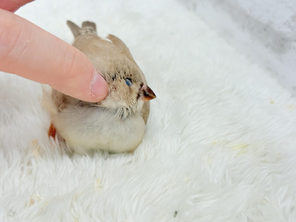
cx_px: 148
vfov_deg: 28.0
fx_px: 445
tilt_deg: -34.8
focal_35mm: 52
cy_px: 111
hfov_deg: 36.8
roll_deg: -4.8
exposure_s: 1/100
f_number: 1.6
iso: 64
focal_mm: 5.96
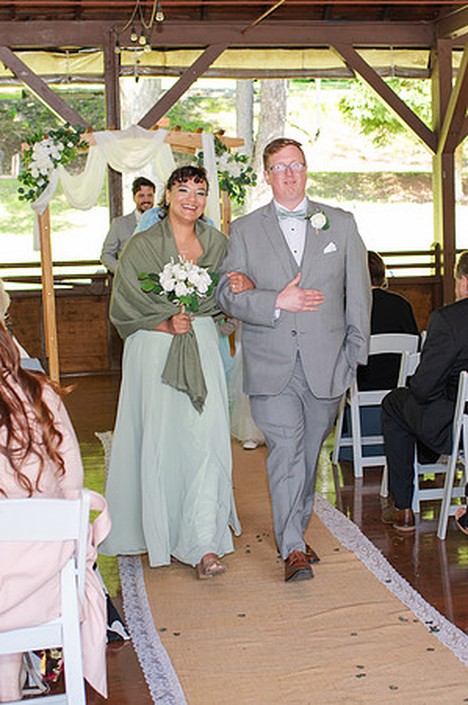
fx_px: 1255
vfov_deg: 31.3
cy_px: 364
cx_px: 270
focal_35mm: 64
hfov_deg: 21.1
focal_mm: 35
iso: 220
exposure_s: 1/200
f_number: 3.2
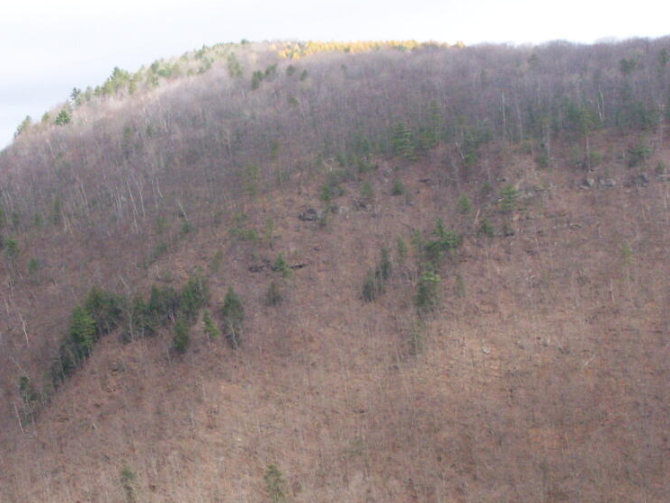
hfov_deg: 25.3
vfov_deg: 19.1
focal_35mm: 77
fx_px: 1491
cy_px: 284
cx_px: 253
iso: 400
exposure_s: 1/1000
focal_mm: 9.3
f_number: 4.5
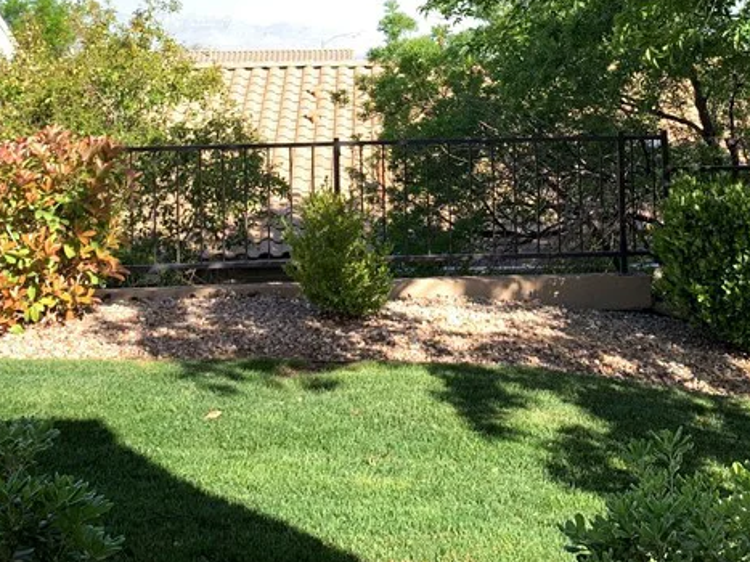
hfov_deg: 33.7
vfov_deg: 24.6
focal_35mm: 57
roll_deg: +1.0
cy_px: 19
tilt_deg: +0.8
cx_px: 453
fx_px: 1235
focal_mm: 4.25
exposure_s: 1/400
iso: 25
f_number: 1.8
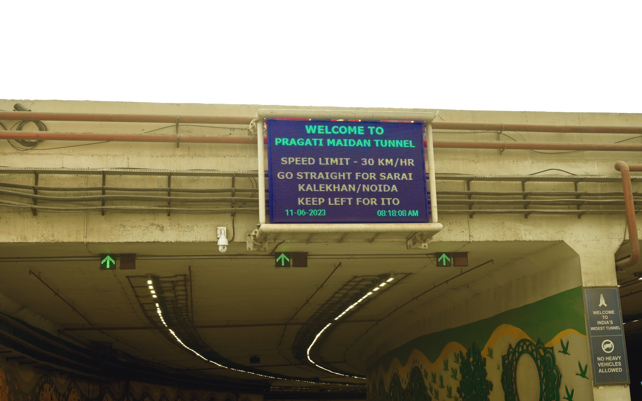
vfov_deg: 26.9
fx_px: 840
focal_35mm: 48
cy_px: 213
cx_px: 320
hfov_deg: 41.8
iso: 100
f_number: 5.6
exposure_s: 1/200
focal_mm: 47
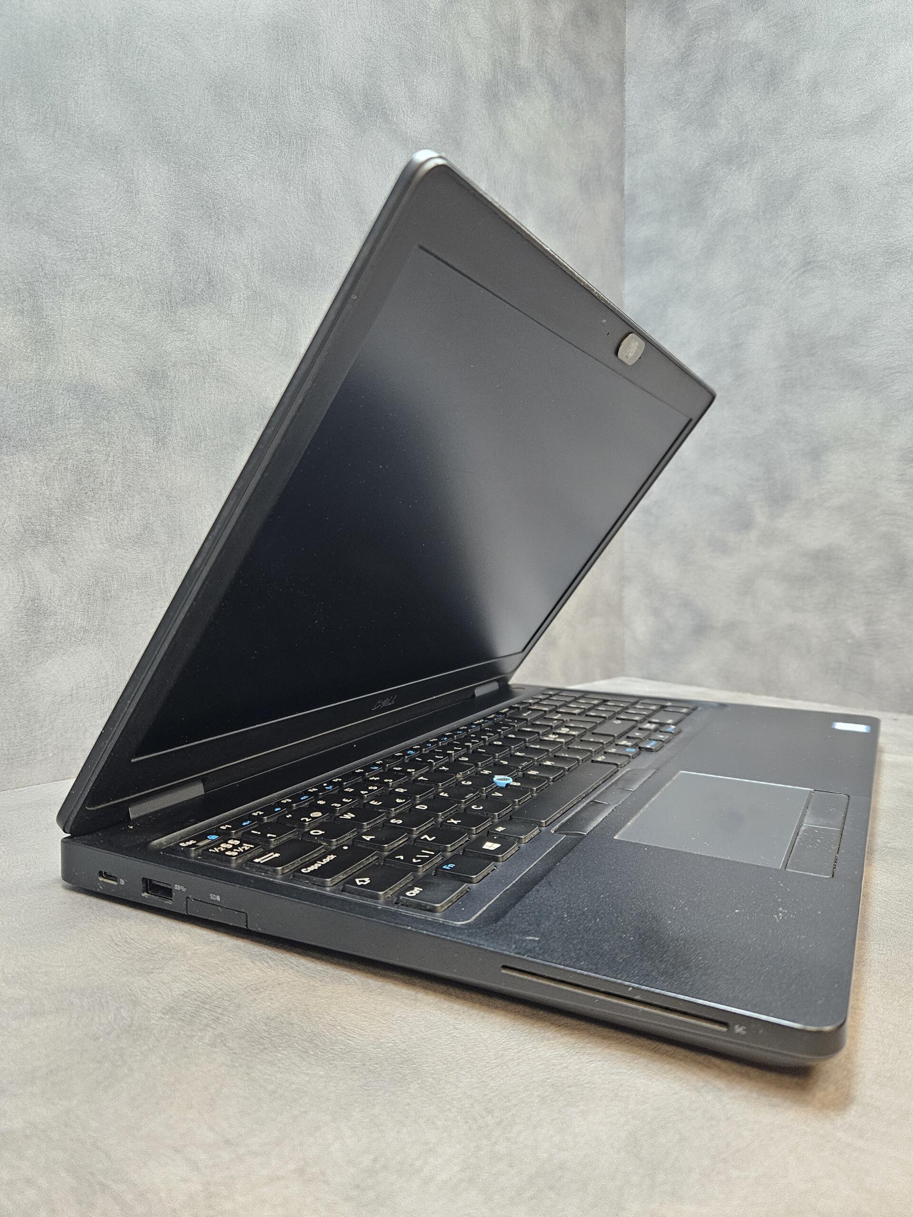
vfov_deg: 73.9
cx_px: 456
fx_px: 809
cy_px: 608
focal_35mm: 23
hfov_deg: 58.9
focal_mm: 5.4
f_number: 1.8
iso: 800
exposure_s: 1/100
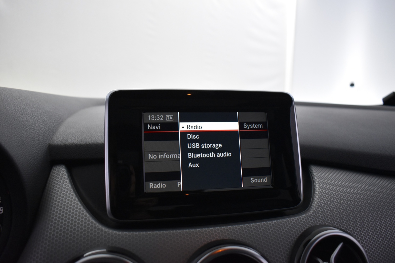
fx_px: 329
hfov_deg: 61.9
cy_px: 132
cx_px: 198
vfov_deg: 43.6
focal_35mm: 30
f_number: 3.8
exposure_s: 1/60
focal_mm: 20
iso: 1250
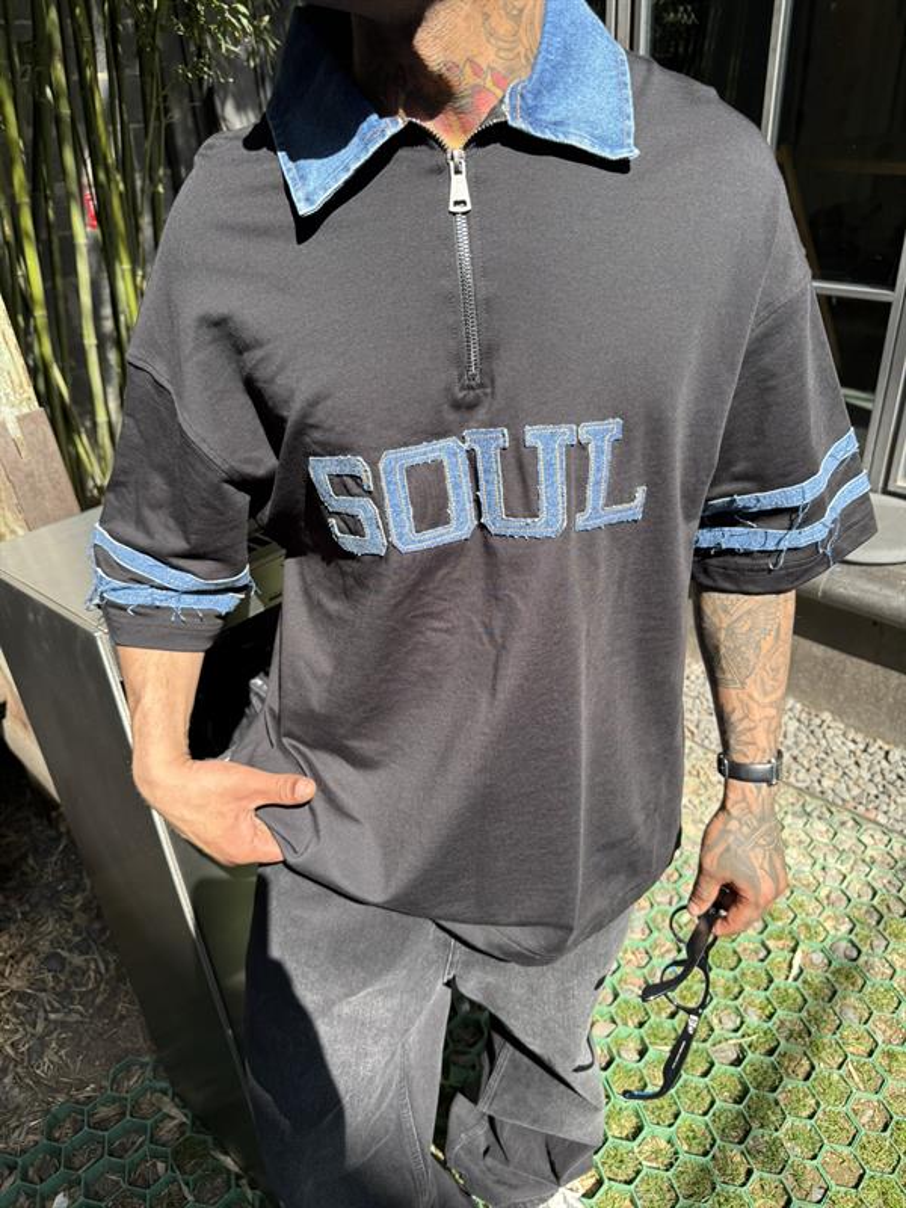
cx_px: 453
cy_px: 604
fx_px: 838
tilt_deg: -32.2
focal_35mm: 24
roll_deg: +4.9
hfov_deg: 56.8
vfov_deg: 71.6
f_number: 1.78
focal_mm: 6.76
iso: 100
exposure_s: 1/1437
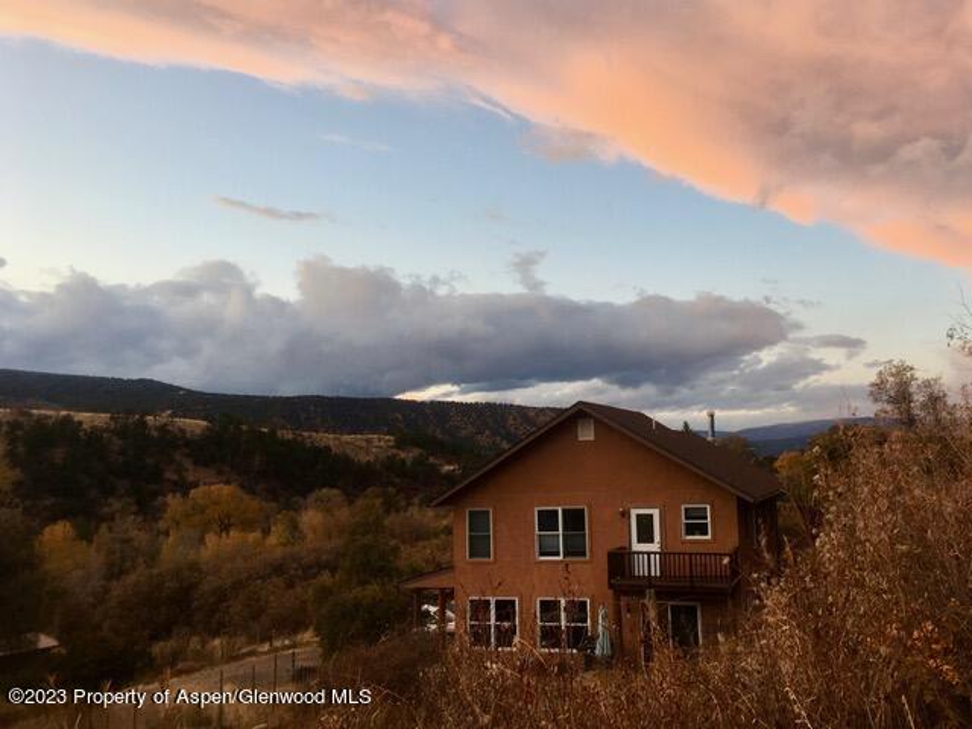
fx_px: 814
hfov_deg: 61.7
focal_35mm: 29
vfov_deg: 48.2
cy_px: 364
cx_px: 486
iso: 25
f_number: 2.2
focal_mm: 4.15
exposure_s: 1/60
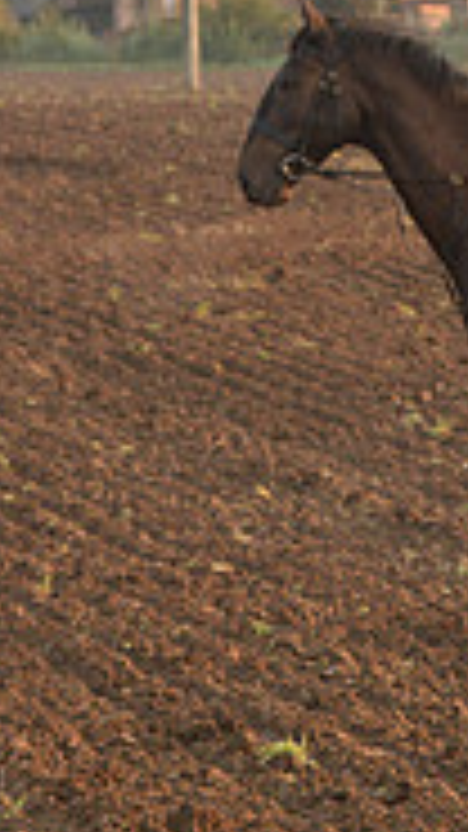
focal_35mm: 444
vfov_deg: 4.9
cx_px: 1156
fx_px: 9800
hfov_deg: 2.7
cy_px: 148
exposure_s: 1/640
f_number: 6.3
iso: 2500
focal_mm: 135
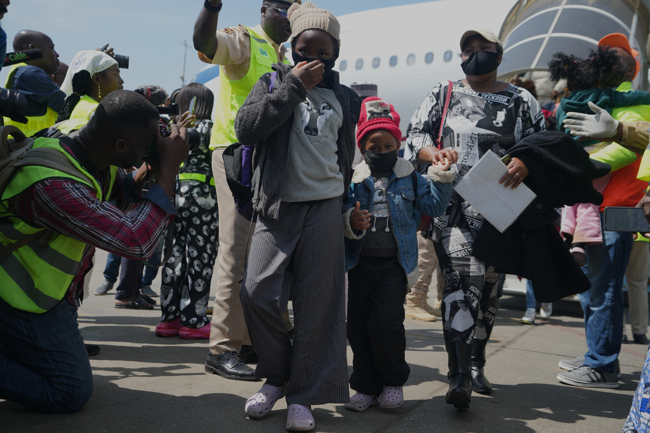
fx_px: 632
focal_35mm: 35
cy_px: 216
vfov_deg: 37.8
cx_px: 325
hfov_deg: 54.4
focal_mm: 35
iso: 200
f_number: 3.5
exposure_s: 1/1250
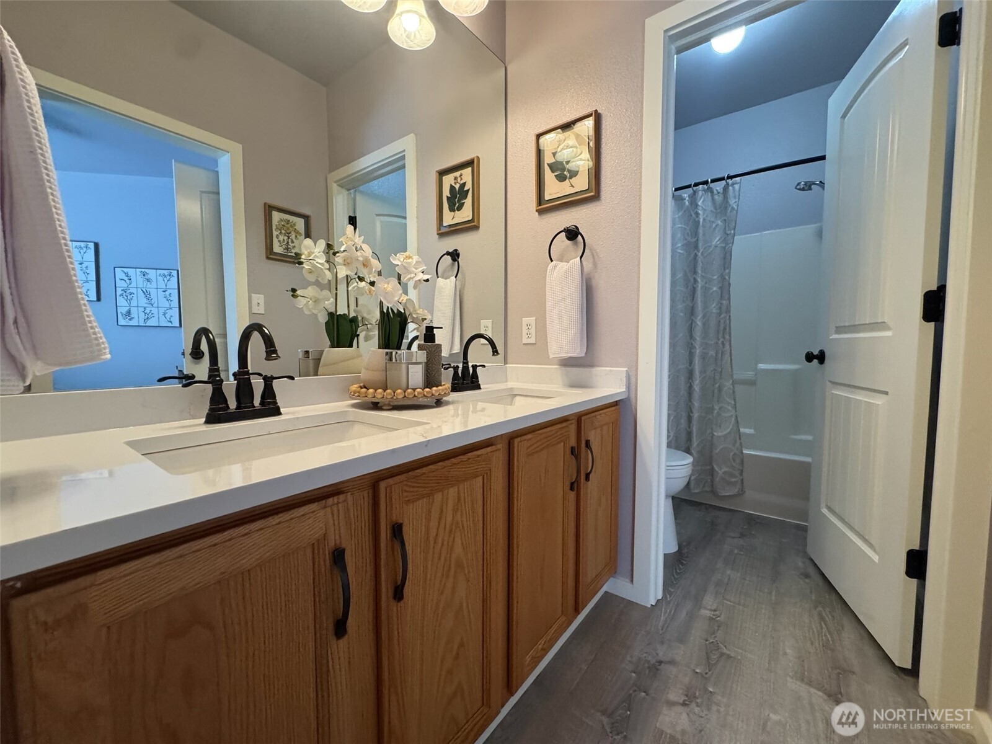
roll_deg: +0.3
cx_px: 496
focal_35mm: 14
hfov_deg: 102.1
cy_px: 372
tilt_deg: -6.0
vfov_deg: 85.7
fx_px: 401
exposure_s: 1/120
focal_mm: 2.22
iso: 320
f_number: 2.2
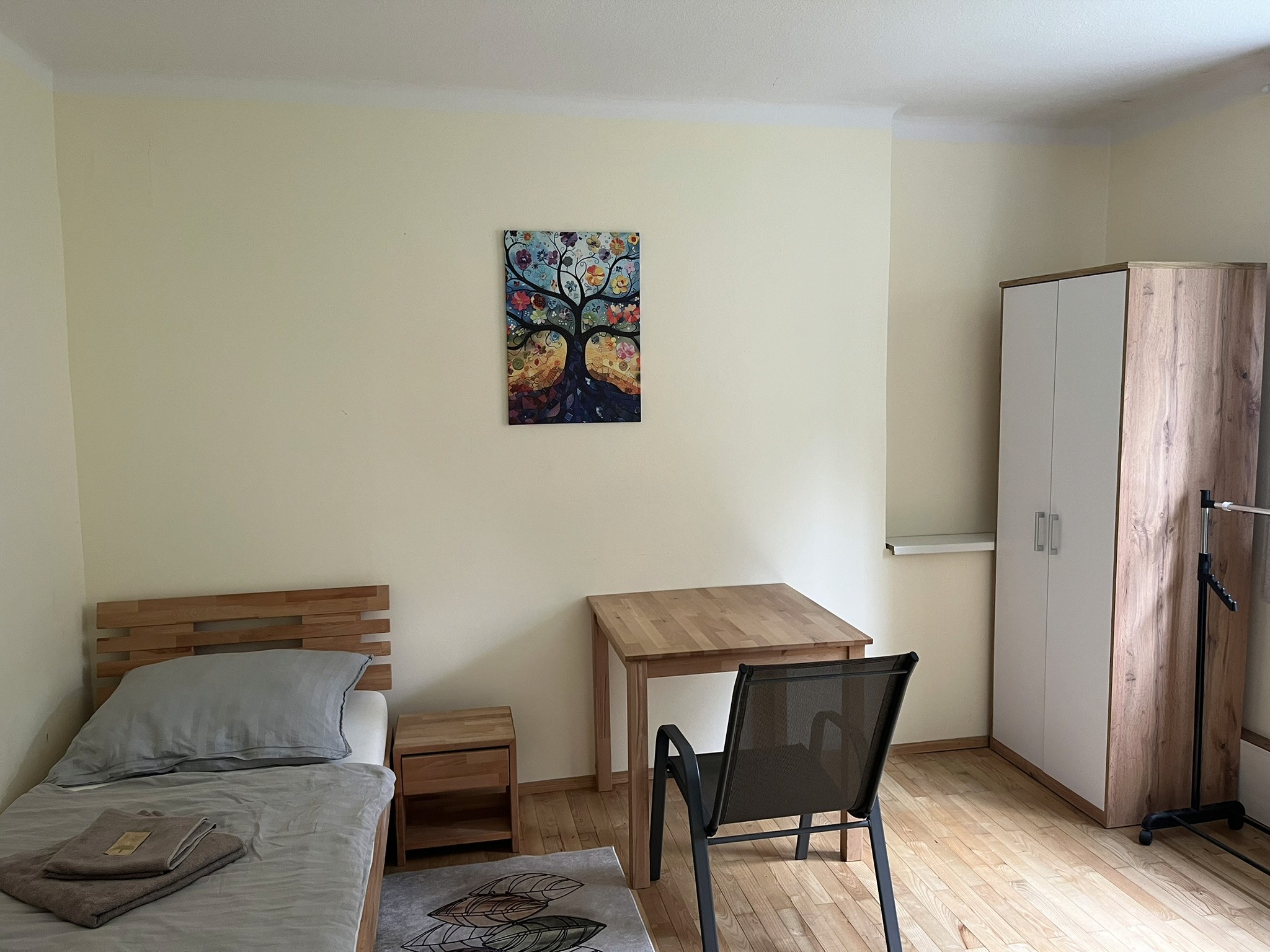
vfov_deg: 53.1
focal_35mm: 26
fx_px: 954
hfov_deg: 67.3
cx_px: 635
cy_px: 476
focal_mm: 5.1
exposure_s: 1/50
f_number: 1.6
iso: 100
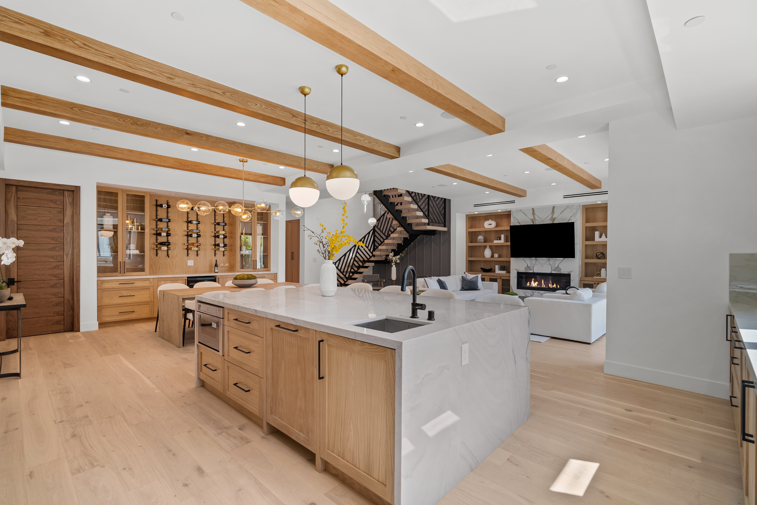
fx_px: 337
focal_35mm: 16
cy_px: 252
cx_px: 378
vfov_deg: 73.8
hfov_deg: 96.7
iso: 250
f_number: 6.3
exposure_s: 1/20
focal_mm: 16
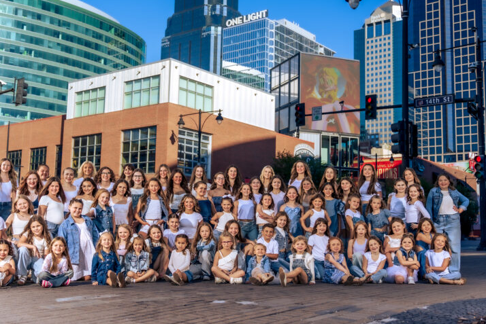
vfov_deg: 31.2
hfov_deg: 45.4
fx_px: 581
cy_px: 160
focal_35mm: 43
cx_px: 223
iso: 50
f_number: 2.8
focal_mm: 30
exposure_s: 1/800
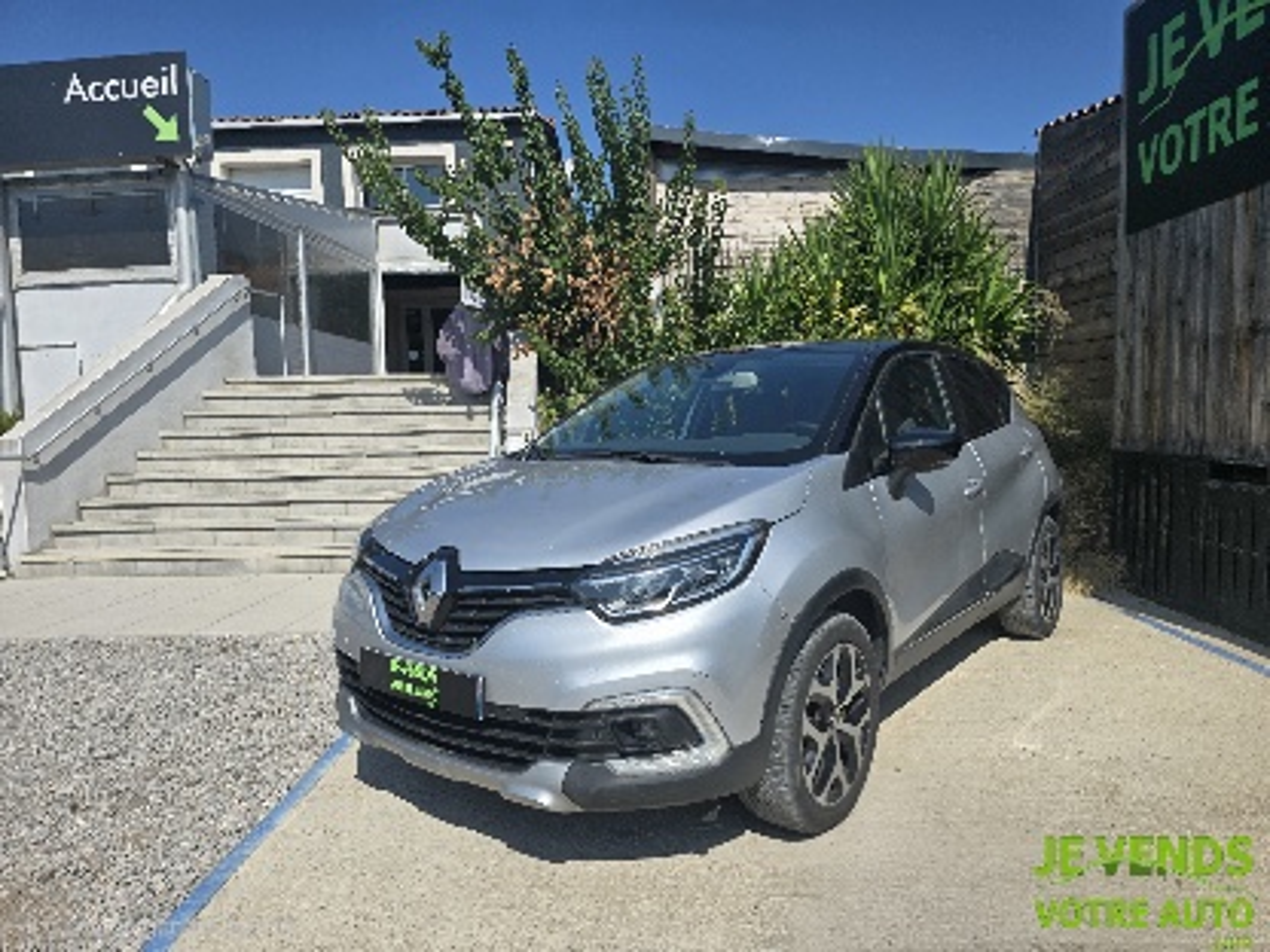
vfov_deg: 58.9
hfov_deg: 73.9
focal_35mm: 23
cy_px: 476
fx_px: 844
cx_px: 635
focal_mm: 6.3
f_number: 1.7
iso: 12
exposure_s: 1/1111
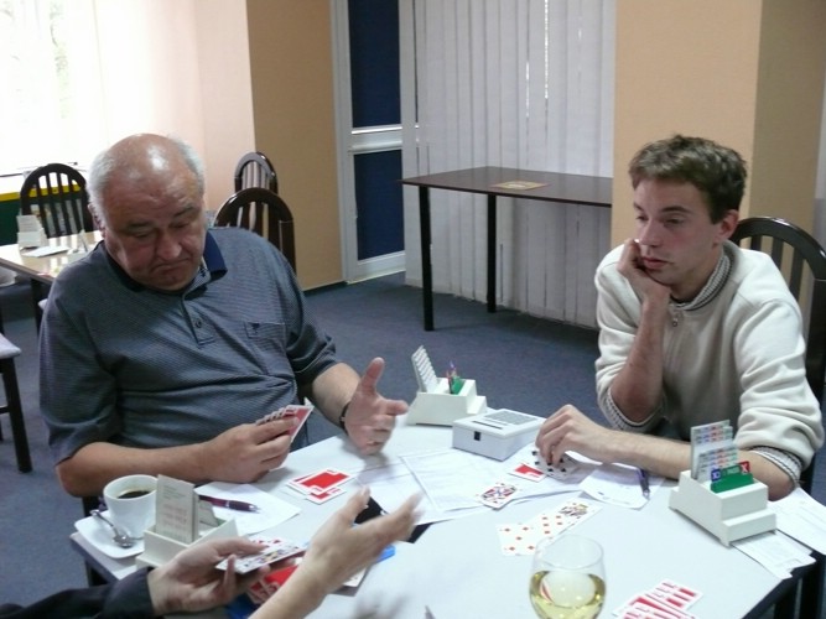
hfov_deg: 50.1
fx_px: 883
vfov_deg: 38.7
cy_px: 310
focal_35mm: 37
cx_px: 413
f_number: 2.8
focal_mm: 7.8
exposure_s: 1/20
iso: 400
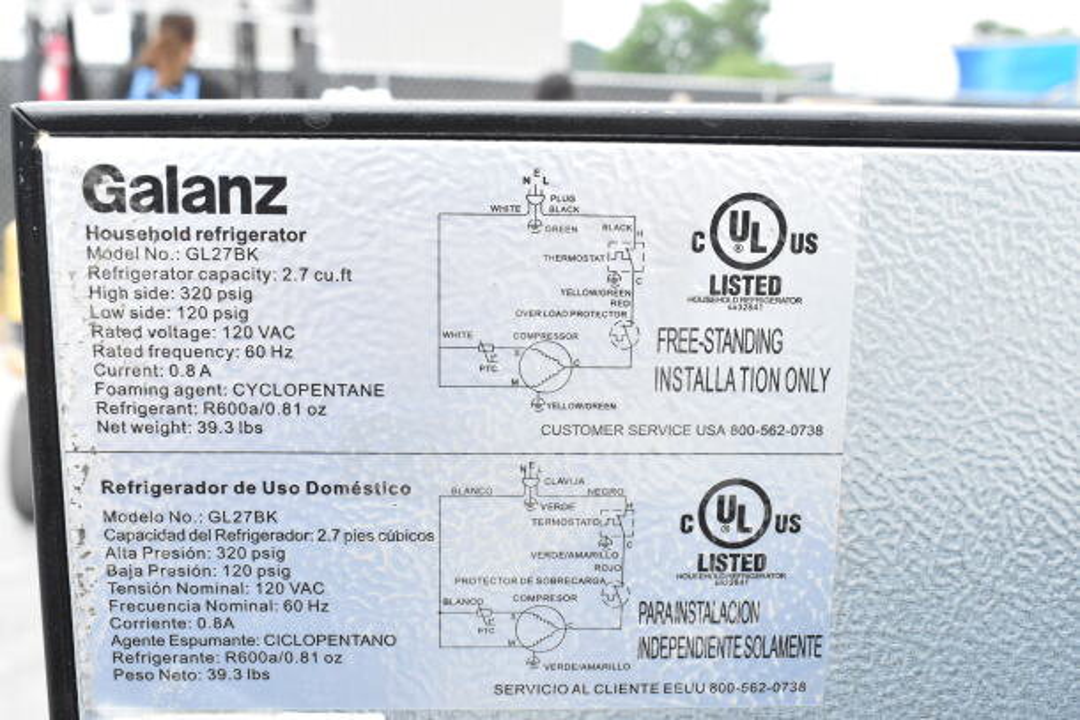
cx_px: 540
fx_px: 1215
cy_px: 360
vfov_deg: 33.0
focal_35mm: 40
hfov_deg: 47.9
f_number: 10
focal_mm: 27
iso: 1600
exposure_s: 1/400
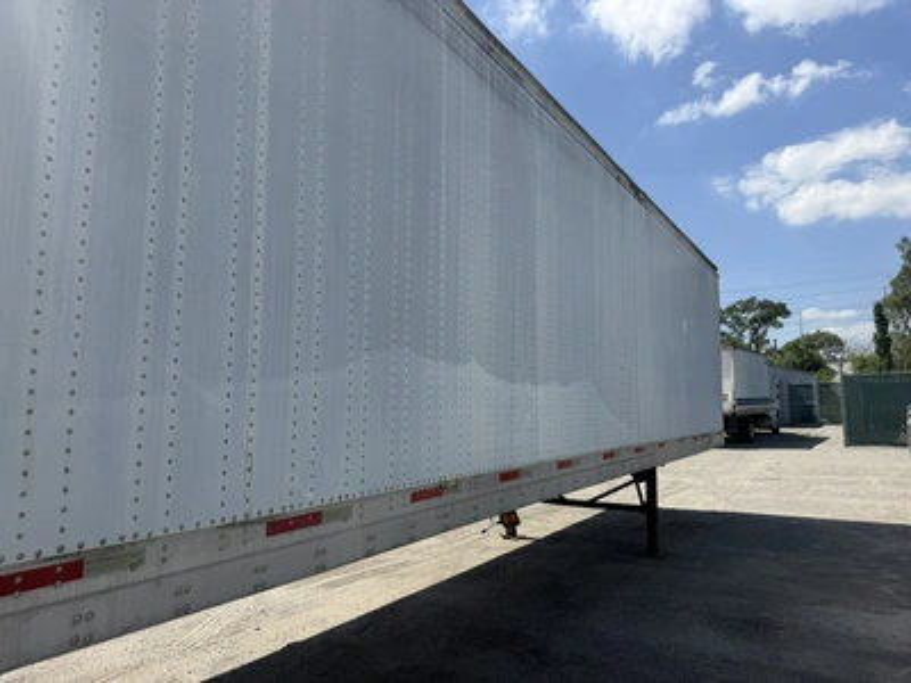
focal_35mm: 24
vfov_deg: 56.8
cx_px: 456
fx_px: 632
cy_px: 342
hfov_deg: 71.6
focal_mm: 6.76
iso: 80
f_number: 1.78
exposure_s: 1/5714
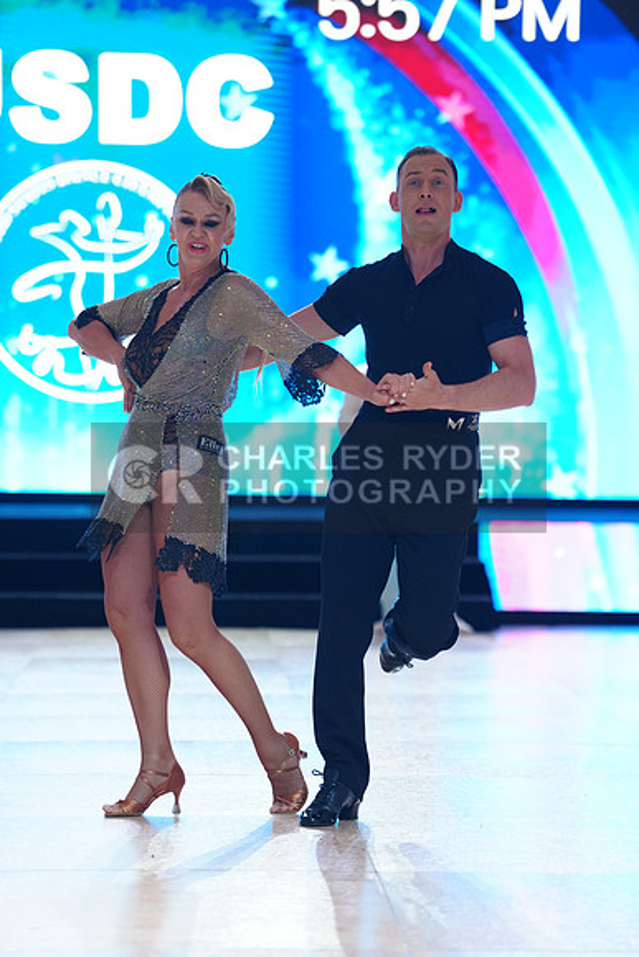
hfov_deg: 11.2
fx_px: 3273
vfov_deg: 16.6
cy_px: 478
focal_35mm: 123
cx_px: 320
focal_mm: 123
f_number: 2.8
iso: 2000
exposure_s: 1/500
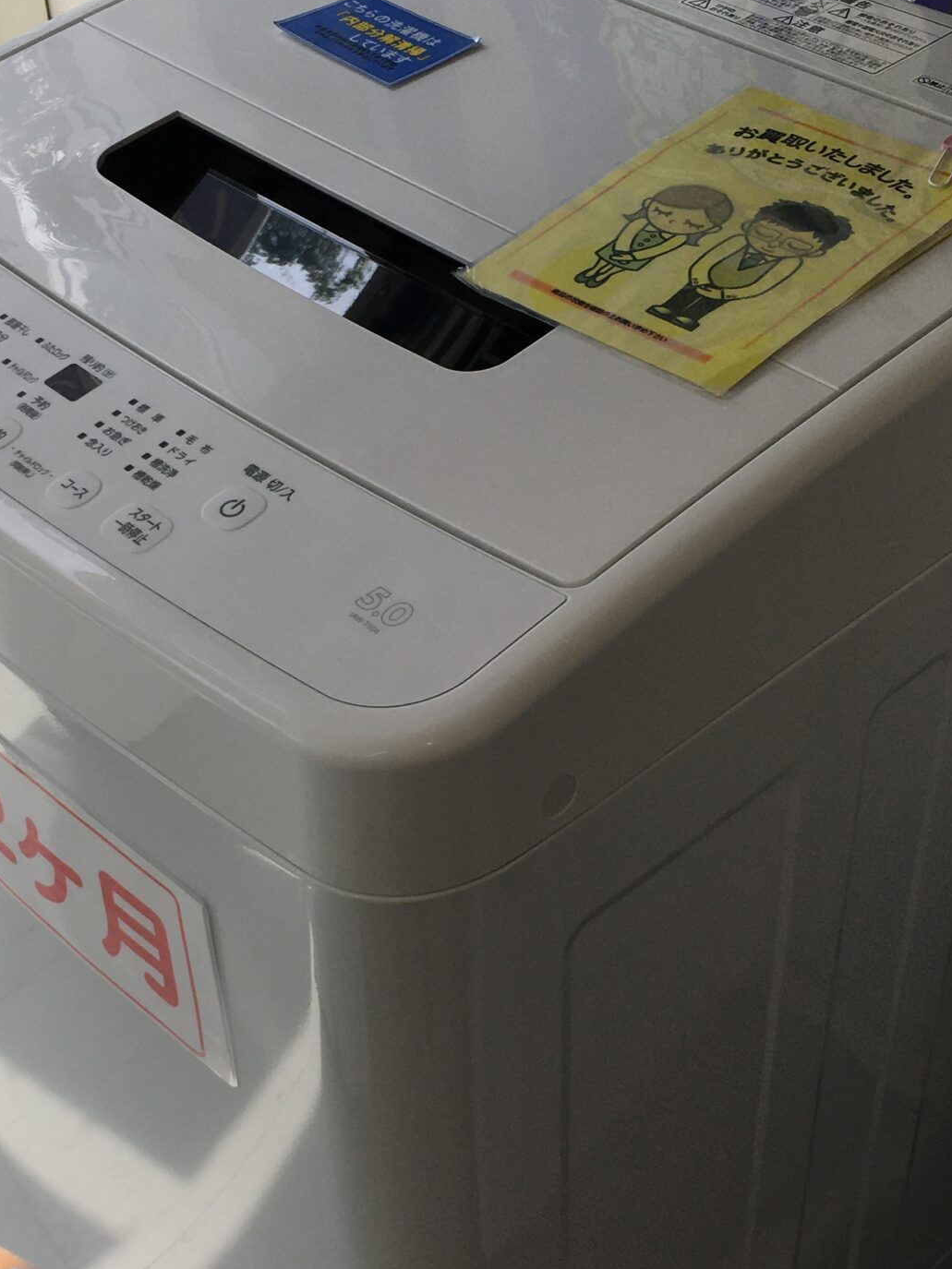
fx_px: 1980
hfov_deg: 27.0
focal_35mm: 54
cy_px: 680
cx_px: 455
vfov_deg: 35.5
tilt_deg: -41.1
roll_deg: +1.5
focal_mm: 4.15
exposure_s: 1/437
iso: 25
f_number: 2.2
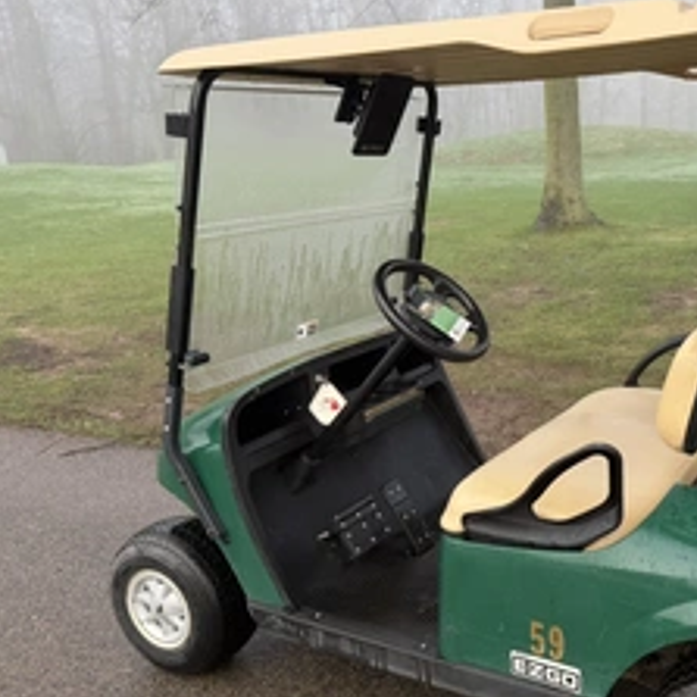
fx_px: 866
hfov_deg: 41.4
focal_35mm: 38
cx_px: 588
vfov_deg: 43.9
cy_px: 356
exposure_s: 1/383
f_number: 1.78
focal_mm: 6.76
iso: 80
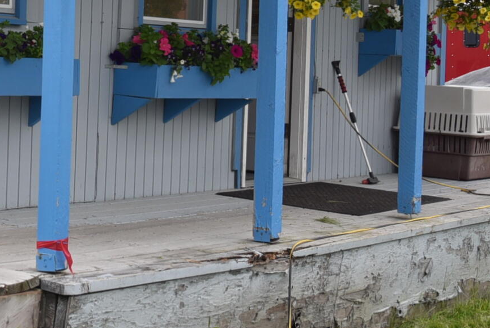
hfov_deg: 18.3
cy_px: 32
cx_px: -140
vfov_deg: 13.1
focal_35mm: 104
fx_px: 1416
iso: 400
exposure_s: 1/250
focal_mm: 30
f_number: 8
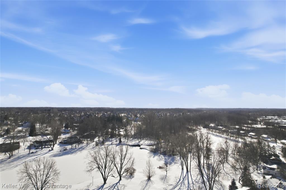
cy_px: 95
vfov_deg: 57.2
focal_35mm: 22
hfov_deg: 78.6
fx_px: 175
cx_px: 143
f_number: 2.8
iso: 110
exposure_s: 1/725
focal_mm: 8.4
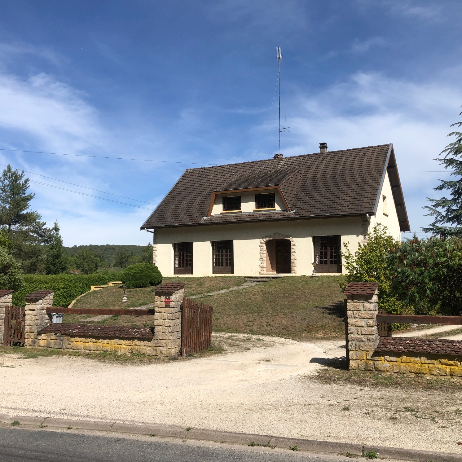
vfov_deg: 48.5
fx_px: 513
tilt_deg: +7.9
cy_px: 231
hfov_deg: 48.4
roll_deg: +1.1
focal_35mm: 34
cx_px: 235
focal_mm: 3.99
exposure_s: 1/2825
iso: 25
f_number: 1.8
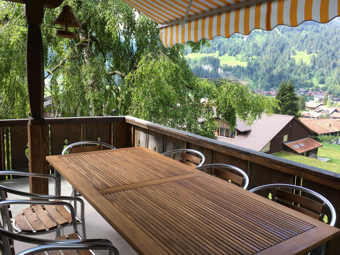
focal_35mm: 29
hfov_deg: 61.7
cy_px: 128
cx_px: 170
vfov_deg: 48.2
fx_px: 285
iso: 25
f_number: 2.2
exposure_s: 1/181
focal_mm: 4.15
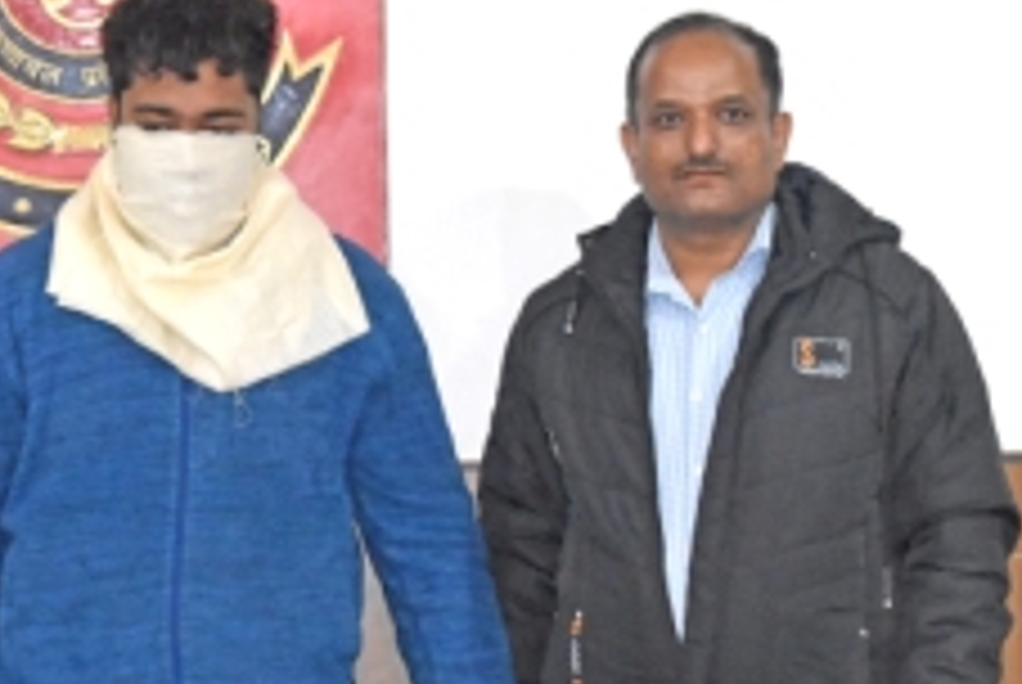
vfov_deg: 9.3
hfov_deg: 13.7
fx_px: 4207
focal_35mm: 148
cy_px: 362
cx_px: 135
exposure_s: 1/60
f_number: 5.6
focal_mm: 50
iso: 5600
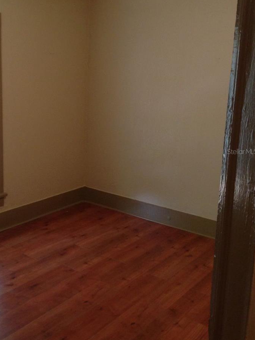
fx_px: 432
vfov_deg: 42.9
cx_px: 89
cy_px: 151
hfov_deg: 32.7
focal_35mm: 44
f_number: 2.4
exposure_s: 1/20
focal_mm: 4.13
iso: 200
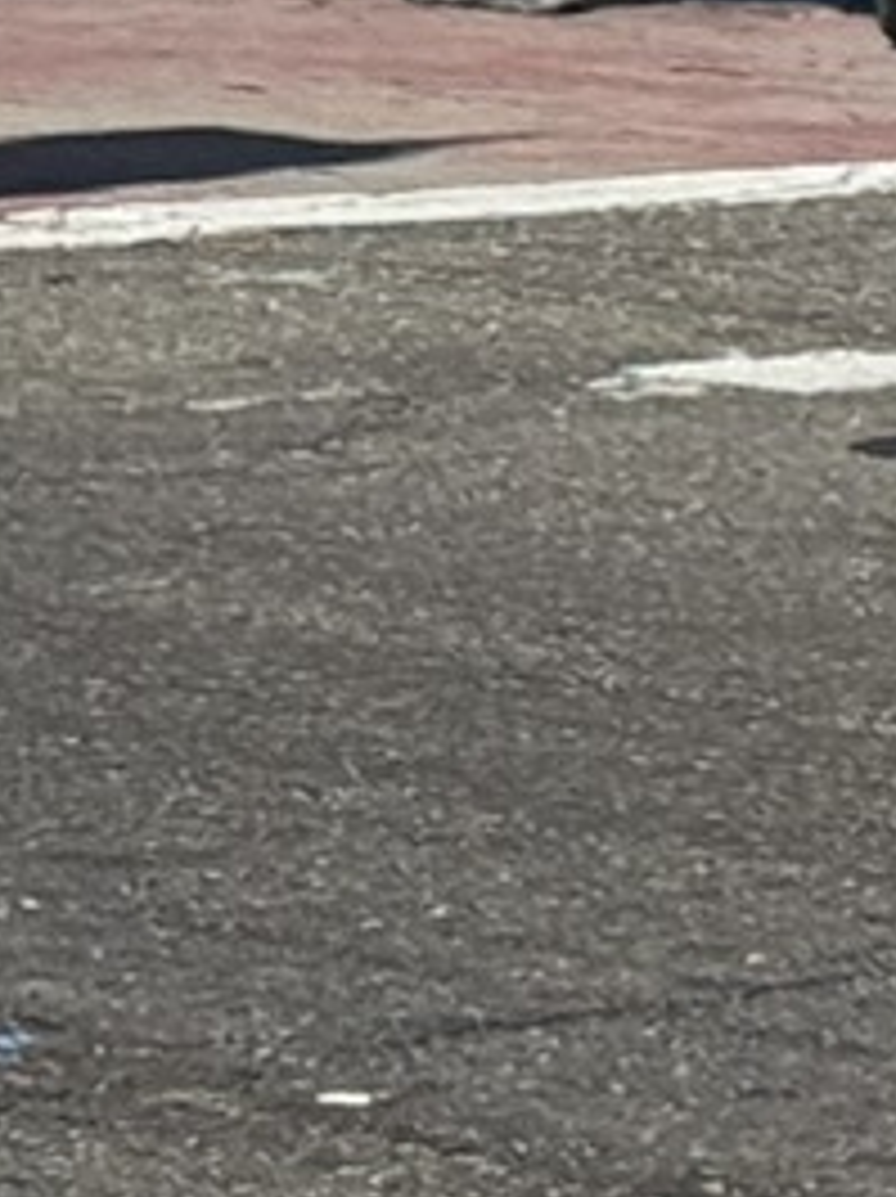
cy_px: -1004
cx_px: 3296
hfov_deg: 3.8
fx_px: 12790
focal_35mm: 370
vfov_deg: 5.3
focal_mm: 6.76
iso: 64
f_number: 1.78
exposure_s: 1/6536
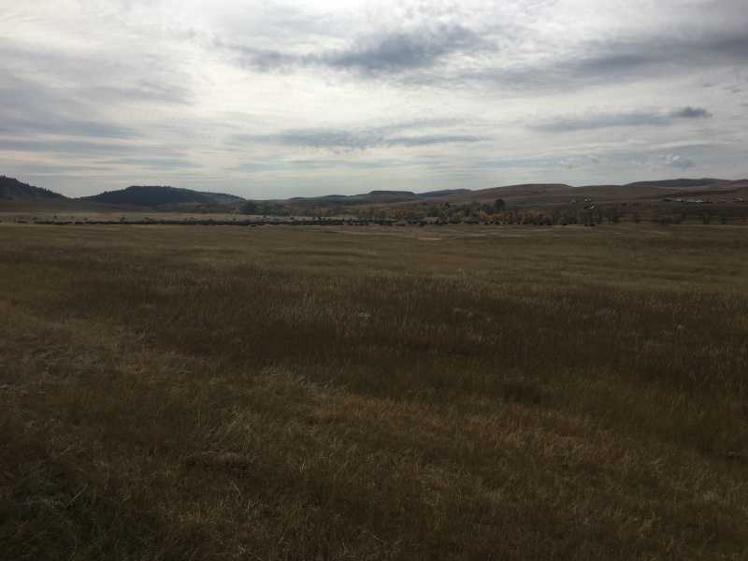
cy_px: 280
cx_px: 374
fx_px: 627
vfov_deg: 48.2
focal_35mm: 29
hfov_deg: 61.7
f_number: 2.2
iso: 25
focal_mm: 4.15
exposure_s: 1/3497
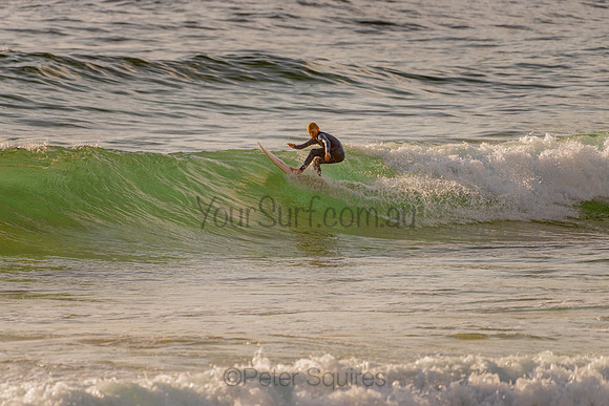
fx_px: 10370
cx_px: 297
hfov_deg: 3.4
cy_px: 197
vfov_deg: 2.2
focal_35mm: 613
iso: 200
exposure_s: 1/2000
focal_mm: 500
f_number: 5.6
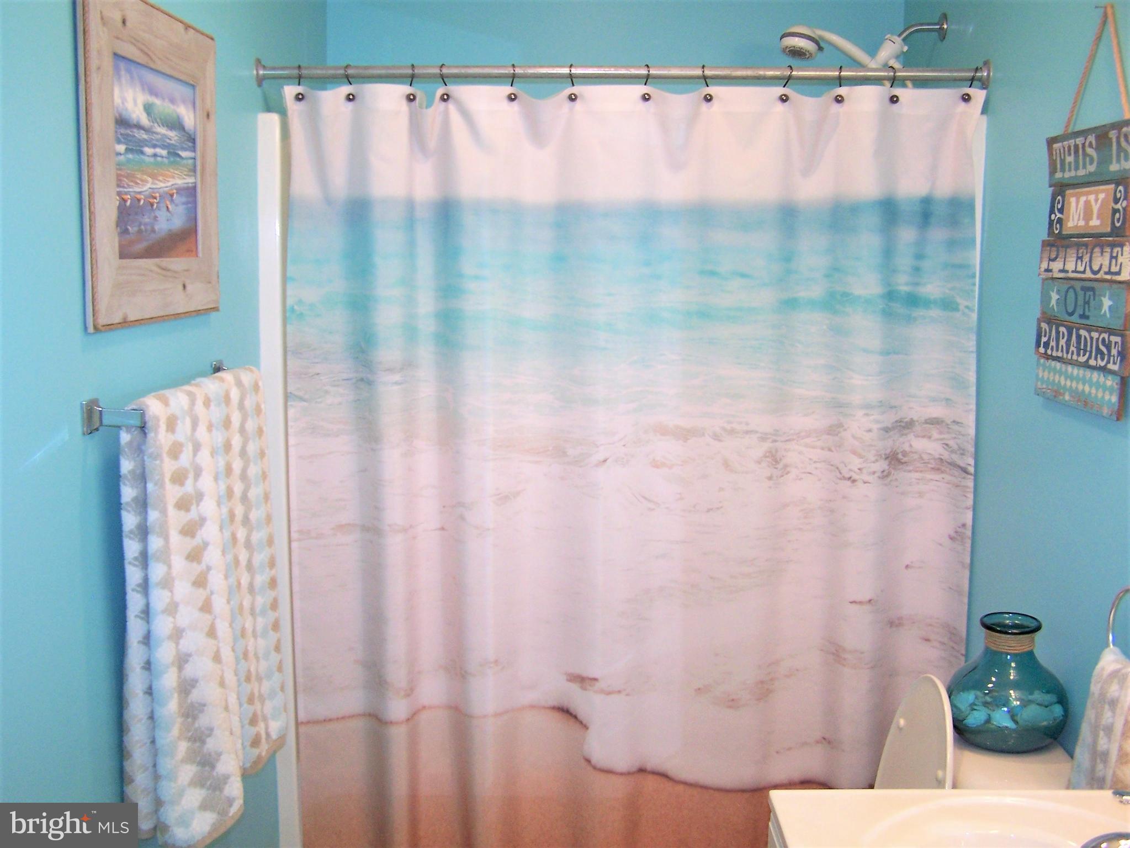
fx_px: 1241
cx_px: 565
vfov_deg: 37.7
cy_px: 424
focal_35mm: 38
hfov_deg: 49.0
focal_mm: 6.3
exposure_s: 1/60
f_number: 2.8
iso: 140
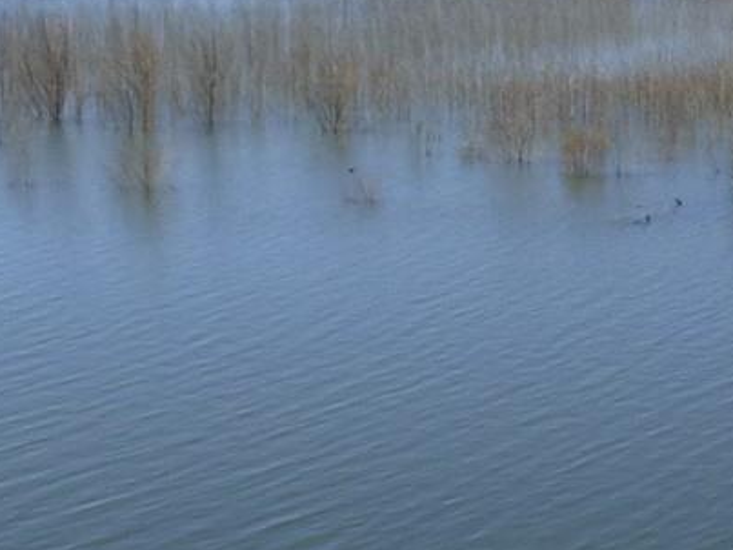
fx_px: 2688
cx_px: 891
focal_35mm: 127
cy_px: 266
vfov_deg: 11.7
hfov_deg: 15.0
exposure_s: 1/1600
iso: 100
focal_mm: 4.42
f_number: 3
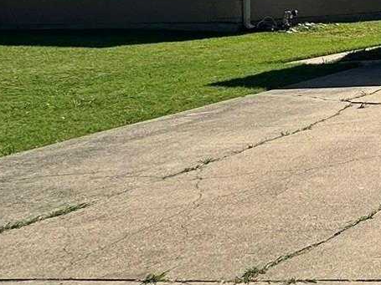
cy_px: -12
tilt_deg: -1.4
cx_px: 780
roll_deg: +0.2
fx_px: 693
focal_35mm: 63
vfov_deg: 22.2
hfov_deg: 18.4
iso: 50
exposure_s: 1/1887
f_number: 2.2
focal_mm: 2.22
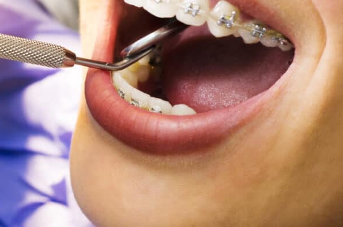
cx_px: 104
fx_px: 1226
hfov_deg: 15.9
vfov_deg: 10.5
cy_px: 44
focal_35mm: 129
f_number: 5.6
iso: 200
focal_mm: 50
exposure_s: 1/100
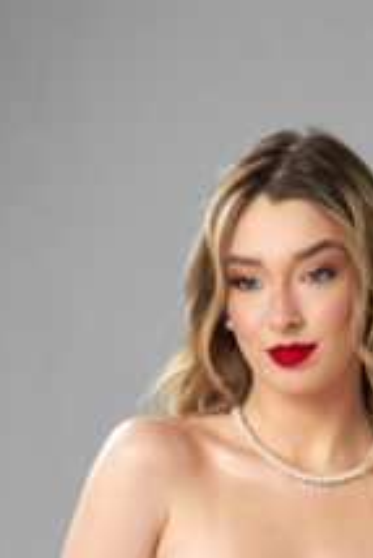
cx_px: 342
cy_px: 973
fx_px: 4701
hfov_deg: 4.5
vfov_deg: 6.7
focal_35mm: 303
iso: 100
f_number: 8
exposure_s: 1/200
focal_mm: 85
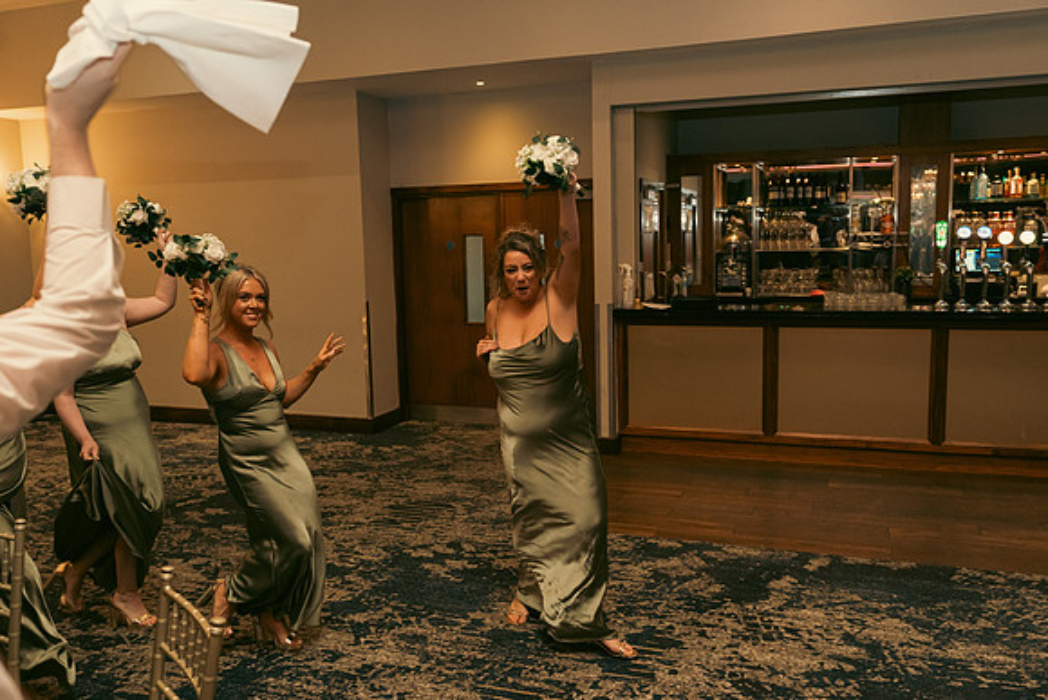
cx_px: 524
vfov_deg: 43.6
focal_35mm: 30
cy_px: 350
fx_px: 873
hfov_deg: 61.9
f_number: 3.5
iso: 2500
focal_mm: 30
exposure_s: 1/160
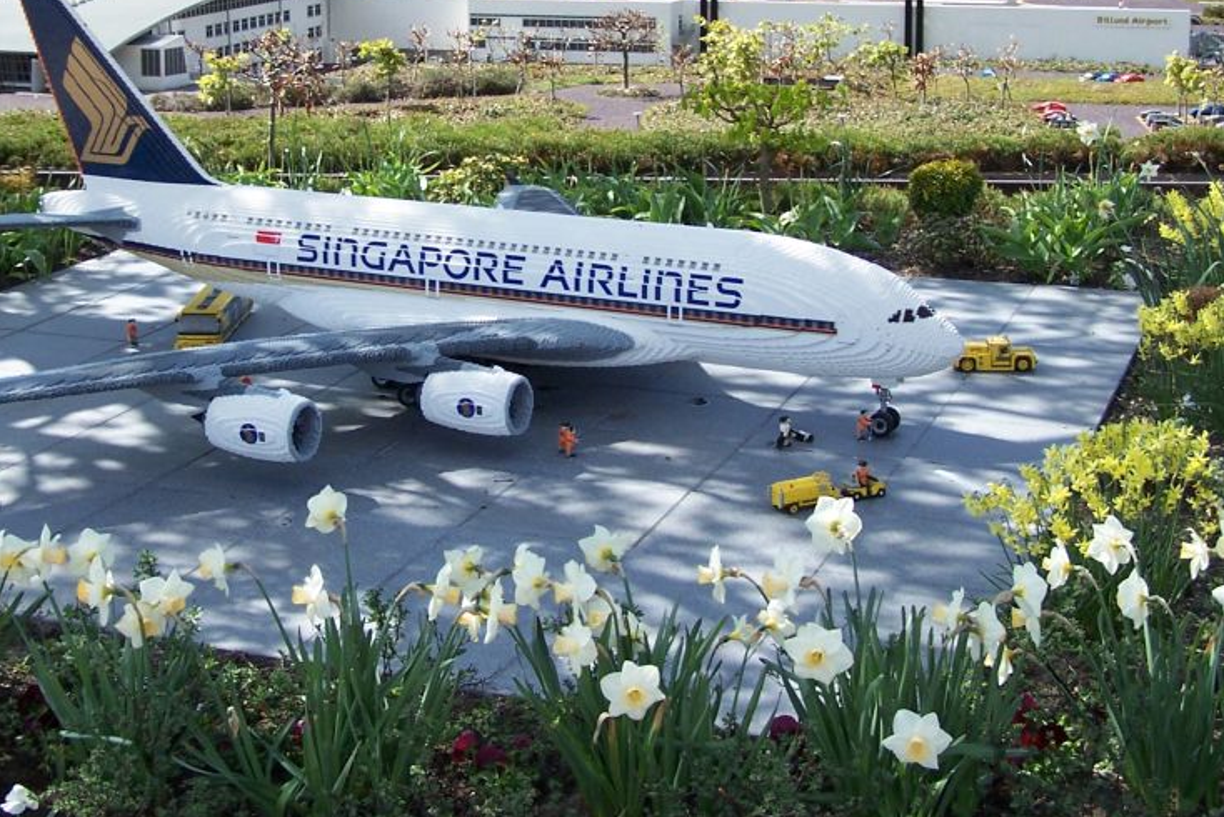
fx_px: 1973
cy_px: 270
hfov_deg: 34.4
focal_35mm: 58
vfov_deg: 23.3
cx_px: 505
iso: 80
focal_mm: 6.7
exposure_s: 1/750
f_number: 2.8
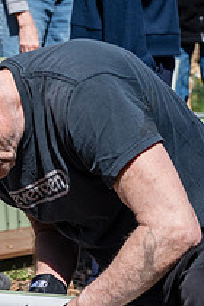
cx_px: -1
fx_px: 1232
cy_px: 159
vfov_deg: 14.2
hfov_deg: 9.4
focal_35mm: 145
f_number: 3.5
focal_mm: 48
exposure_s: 1/1250
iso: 100
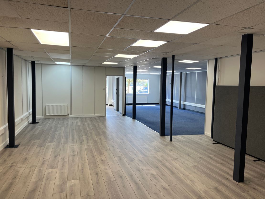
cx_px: 132
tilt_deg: -3.8
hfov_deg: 67.3
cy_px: 100
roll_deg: +0.0
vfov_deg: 53.1
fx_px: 199
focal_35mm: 26
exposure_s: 1/100
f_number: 1.6
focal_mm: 5.1
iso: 50
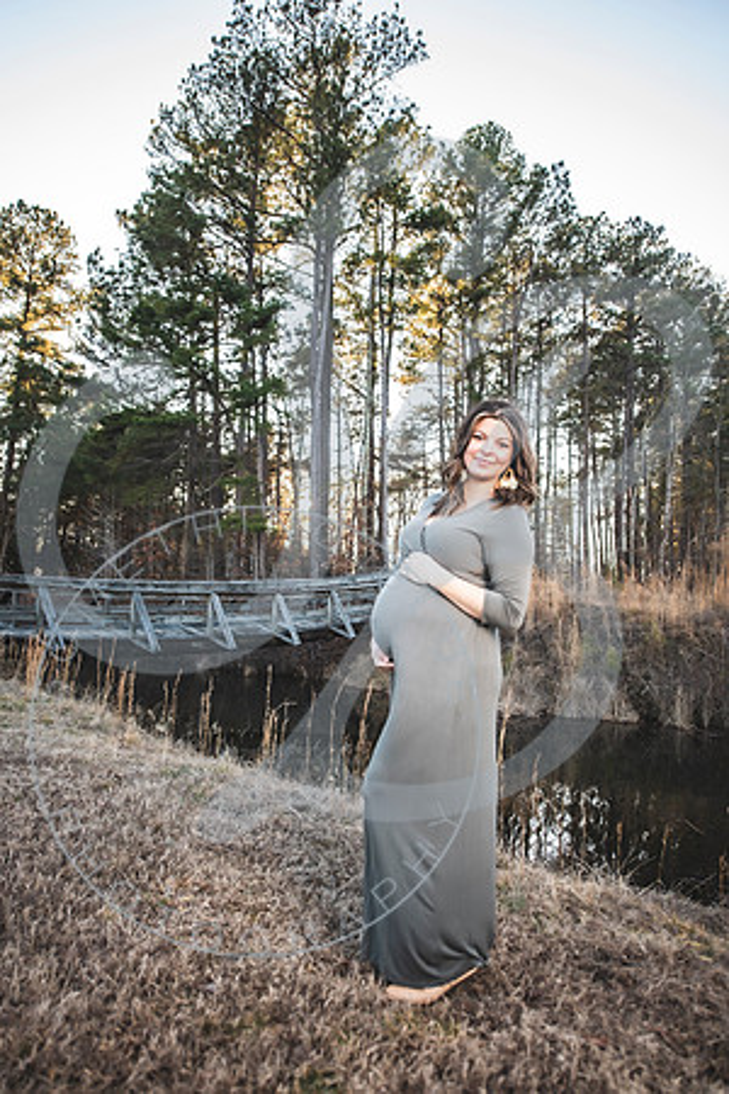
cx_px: 364
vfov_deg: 73.7
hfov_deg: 53.1
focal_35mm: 24
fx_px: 729
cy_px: 547
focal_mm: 24
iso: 200
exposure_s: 1/200
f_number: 2.8
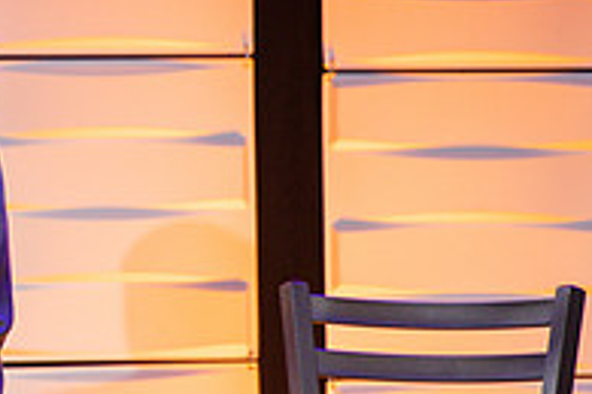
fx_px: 10228
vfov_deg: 2.2
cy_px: 20
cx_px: -234
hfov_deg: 3.3
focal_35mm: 622
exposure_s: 1/250
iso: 500
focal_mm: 200
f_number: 3.2
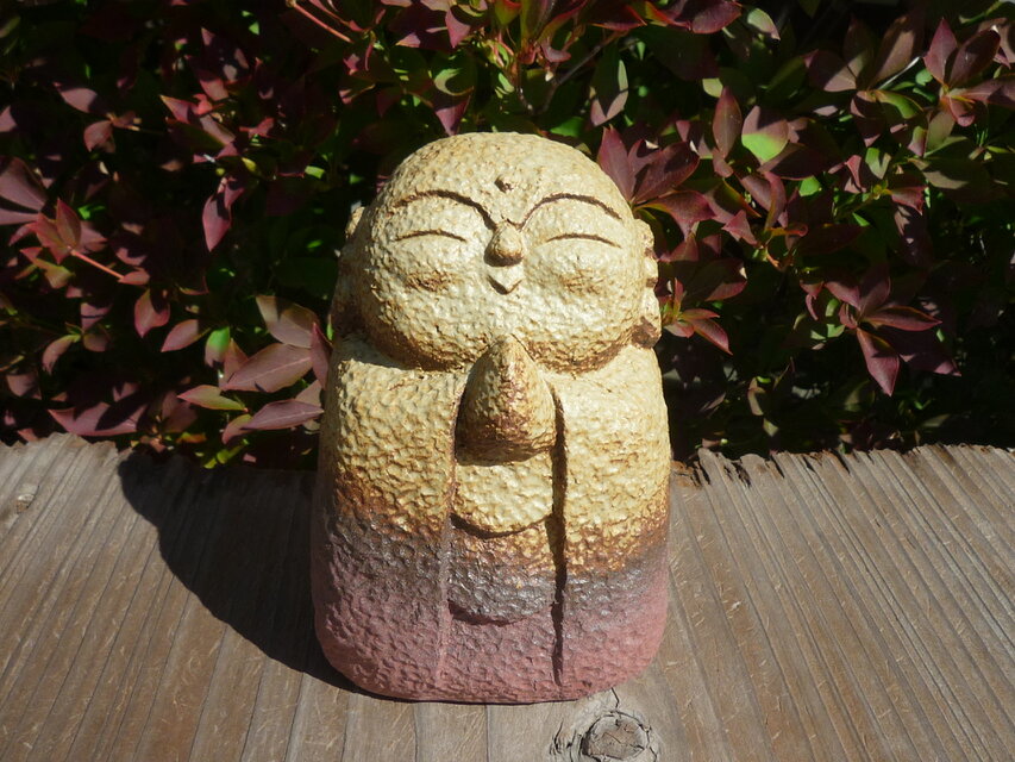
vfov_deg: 37.7
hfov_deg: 49.0
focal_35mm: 38
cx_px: 508
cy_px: 381
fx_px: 1114
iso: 100
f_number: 4
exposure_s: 1/640
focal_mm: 4.7
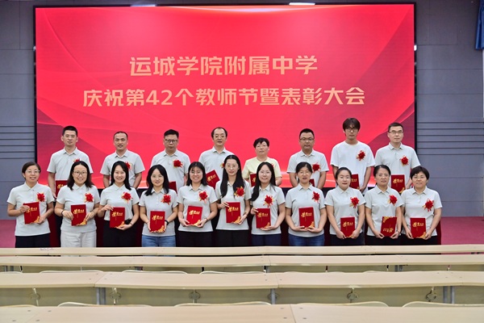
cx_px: 242
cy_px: 162
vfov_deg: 35.1
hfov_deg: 50.7
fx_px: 511
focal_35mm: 38
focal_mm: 38
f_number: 6.3
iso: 1000
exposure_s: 1/100
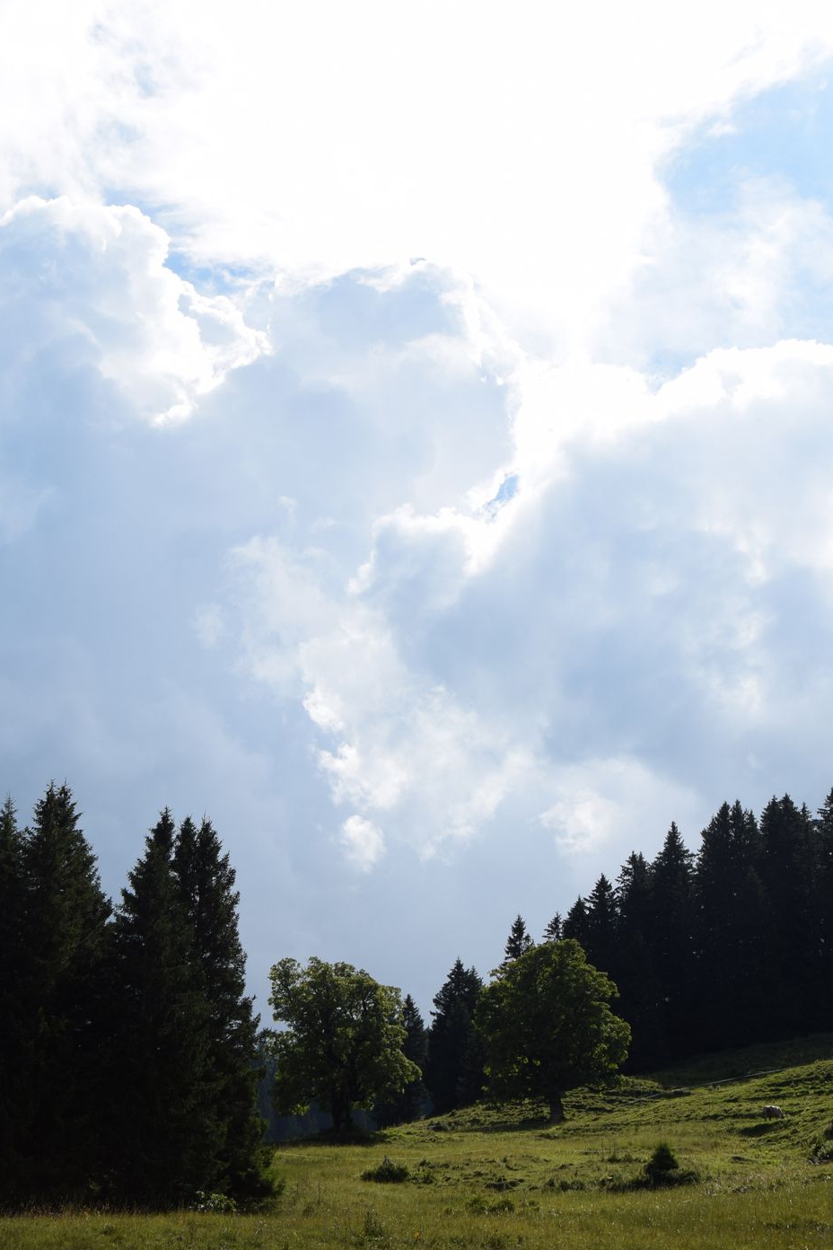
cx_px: 416
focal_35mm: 64
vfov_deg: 31.4
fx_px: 2221
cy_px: 628
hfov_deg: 21.2
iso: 100
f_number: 9
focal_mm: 28
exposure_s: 1/320
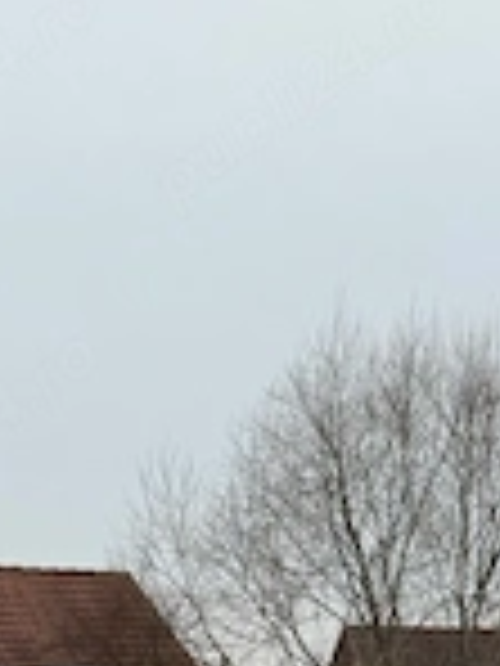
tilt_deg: +2.2
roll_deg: -0.9
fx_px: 2504
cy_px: 850
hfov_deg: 11.3
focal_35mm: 130
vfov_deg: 14.6
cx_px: 41
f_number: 1.78
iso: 64
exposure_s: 1/2494
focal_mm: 6.76
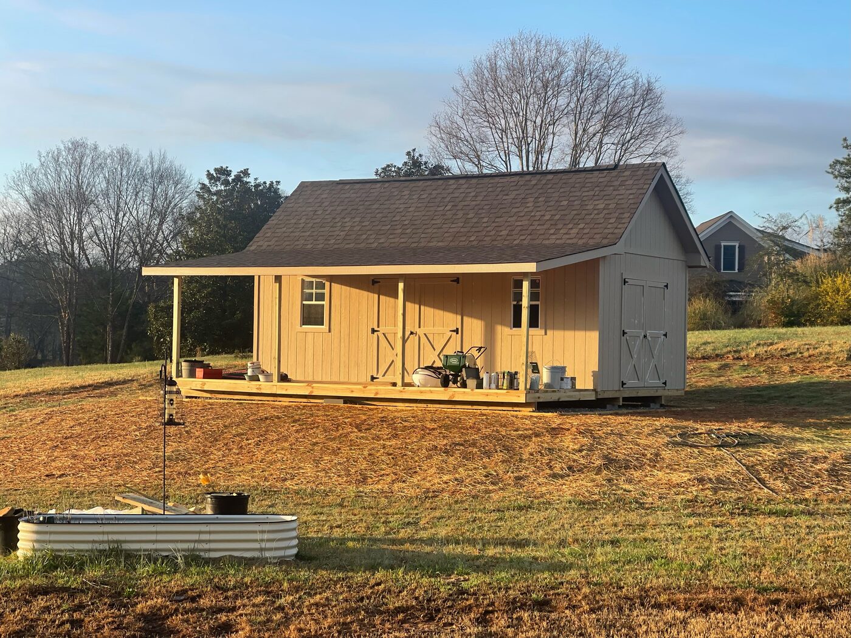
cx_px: 426
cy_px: 319
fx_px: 1573
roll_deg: -0.6
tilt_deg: -1.0
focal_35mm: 64
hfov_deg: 30.3
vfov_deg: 22.9
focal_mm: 7.5
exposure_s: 1/405
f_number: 2.2
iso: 20
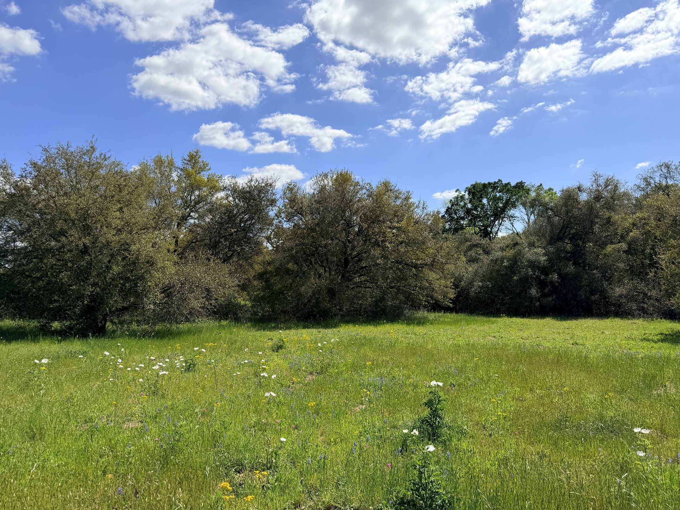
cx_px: 344
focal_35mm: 25
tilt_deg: +3.2
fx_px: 491
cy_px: 247
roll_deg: +2.7
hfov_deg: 69.4
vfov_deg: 54.9
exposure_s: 1/7353
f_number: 1.78
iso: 80
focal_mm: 6.76
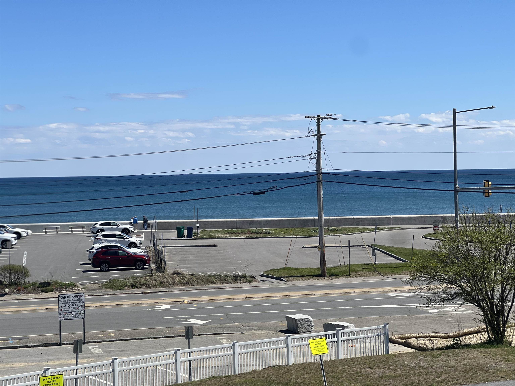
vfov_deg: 19.1
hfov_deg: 25.3
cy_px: 193
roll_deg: +2.1
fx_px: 1146
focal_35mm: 77
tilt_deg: +0.3
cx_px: 258
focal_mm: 9
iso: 32
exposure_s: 1/1064
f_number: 2.8
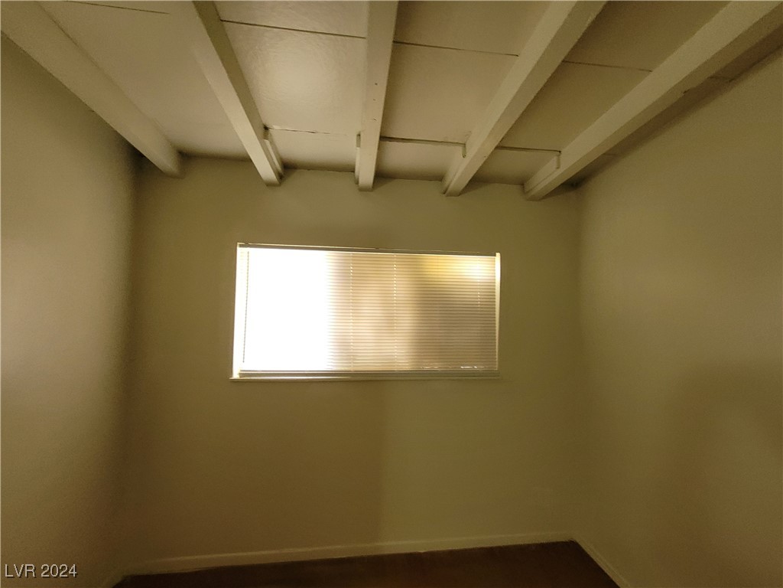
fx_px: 294
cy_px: 294
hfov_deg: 106.2
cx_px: 392
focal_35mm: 13
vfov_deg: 89.9
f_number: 2.2
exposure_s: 1/60
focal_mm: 2.2
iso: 400
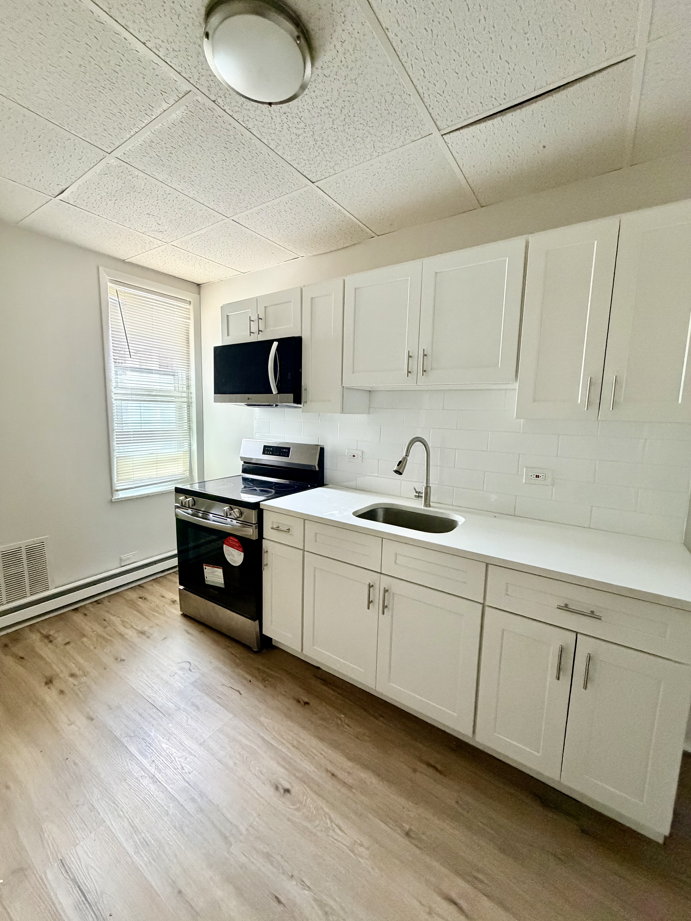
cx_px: 346
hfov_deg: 85.7
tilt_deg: -7.5
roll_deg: -1.5
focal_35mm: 14
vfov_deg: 102.1
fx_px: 373
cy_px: 460
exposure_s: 1/60
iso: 640
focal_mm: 2.22
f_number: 2.2
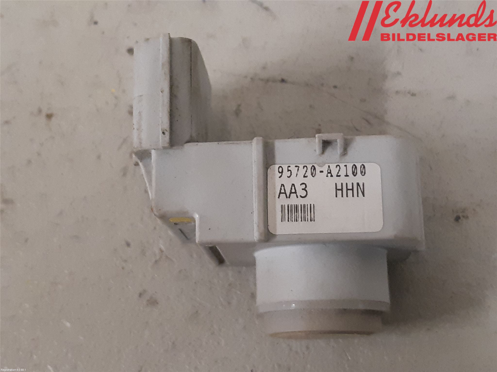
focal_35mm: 26
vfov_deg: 53.1
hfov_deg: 67.3
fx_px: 373
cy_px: 186
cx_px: 248
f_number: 1.7
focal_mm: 3.93
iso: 250
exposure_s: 1/50
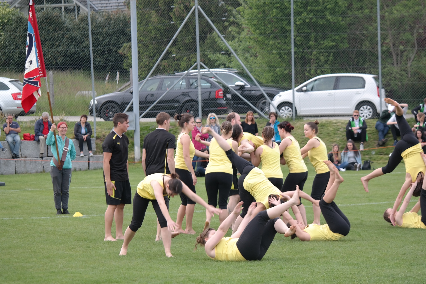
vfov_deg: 8.6
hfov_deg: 12.8
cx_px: 213
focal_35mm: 160
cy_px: 142
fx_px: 1893
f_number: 5
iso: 200
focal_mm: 104
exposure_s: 1/250
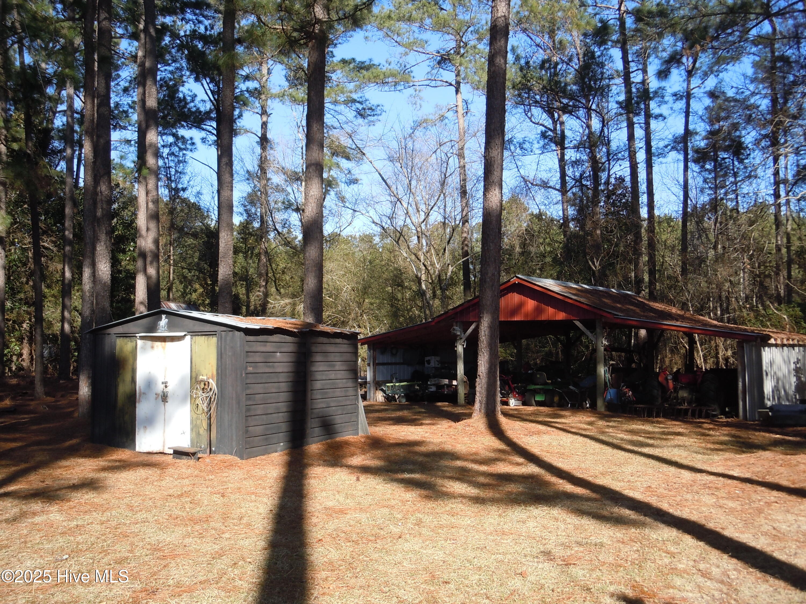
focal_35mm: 33
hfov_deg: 55.4
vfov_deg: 42.9
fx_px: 768
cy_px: 302
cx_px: 403
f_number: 4
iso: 100
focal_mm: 5.9
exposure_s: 1/320
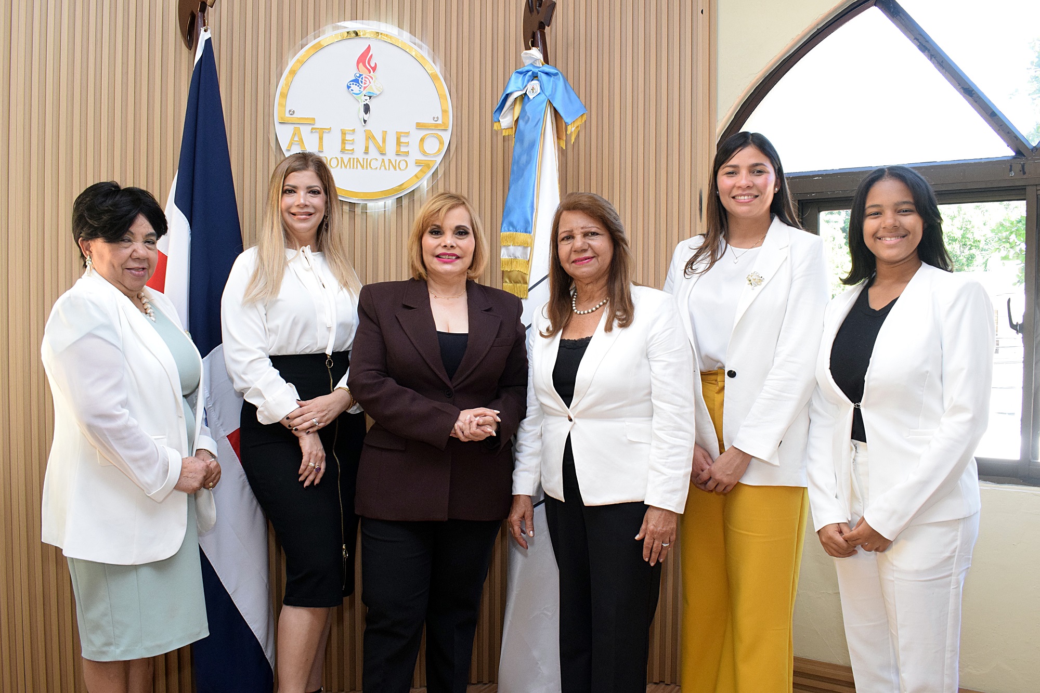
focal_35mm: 30
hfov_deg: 61.9
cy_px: 346
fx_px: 867
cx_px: 520
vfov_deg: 43.6
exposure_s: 1/100
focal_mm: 20
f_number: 9
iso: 2000
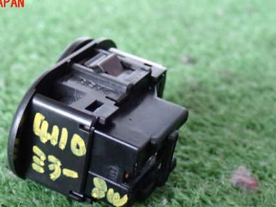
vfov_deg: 16.9
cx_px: 101
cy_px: 140
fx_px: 694
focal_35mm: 87
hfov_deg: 22.4
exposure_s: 1/15
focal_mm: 11.09
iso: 1000
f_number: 3.6
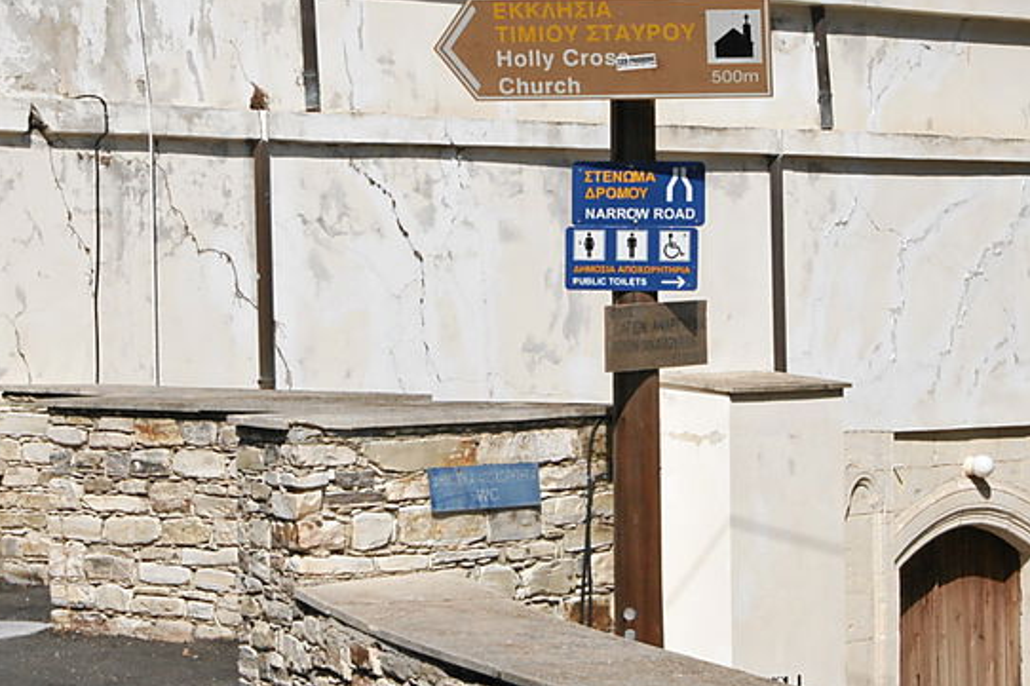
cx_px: 426
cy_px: 205
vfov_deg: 11.0
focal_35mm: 124
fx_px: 3546
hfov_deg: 16.5
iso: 200
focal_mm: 35
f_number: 10
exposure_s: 1/800
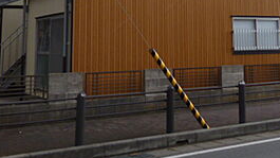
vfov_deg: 16.4
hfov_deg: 30.3
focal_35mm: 69
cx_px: 190
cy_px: -56
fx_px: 512
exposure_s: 1/160
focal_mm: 5
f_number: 3.1
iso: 100
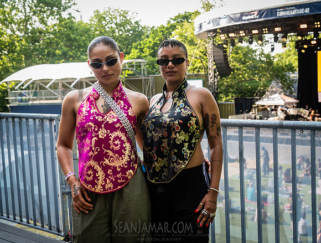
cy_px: 122
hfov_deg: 38.7
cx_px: 187
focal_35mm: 49
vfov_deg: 29.8
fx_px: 456
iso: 160
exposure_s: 1/80
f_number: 4.5
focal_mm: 44
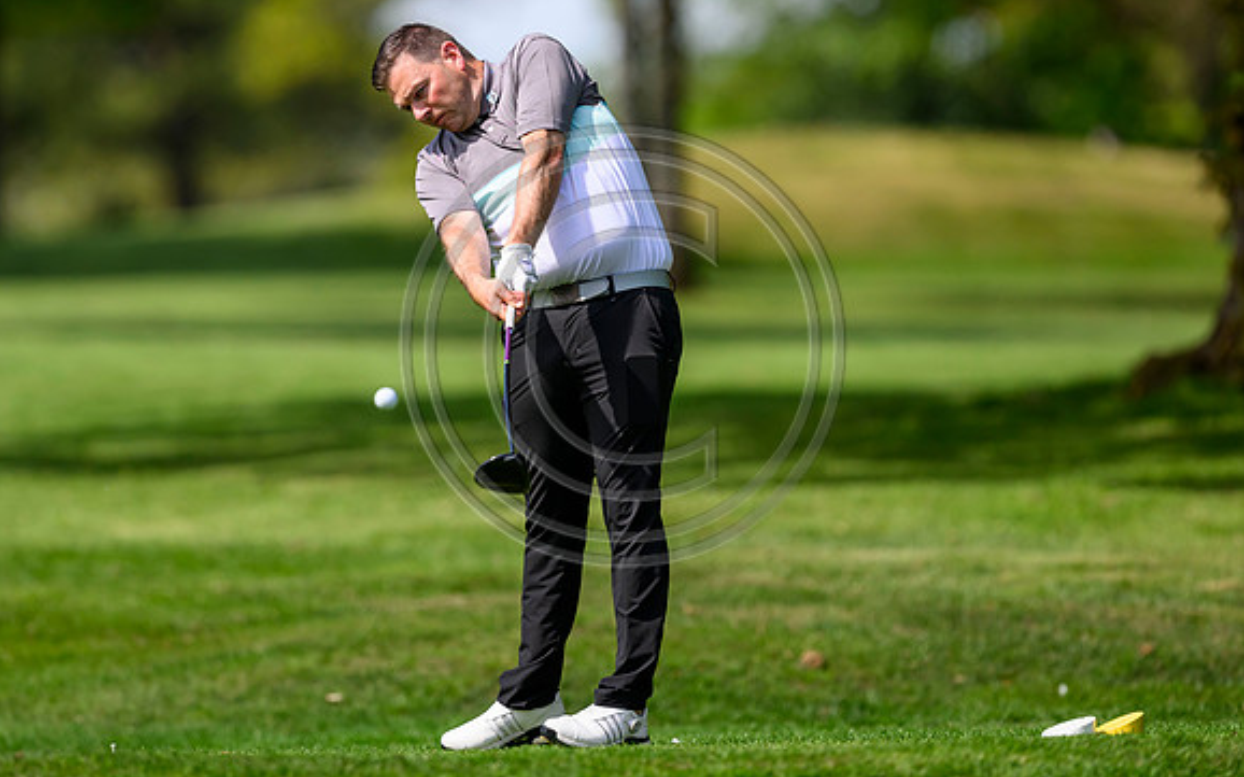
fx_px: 17457
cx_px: 462
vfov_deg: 2.5
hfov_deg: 4.1
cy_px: 316
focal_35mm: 515
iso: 500
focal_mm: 400
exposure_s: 1/4000
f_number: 3.5
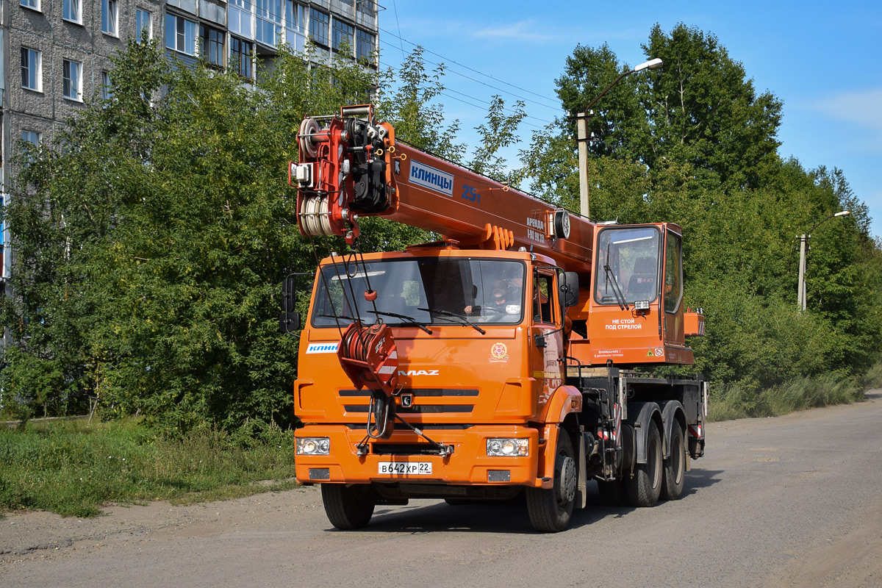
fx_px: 1249
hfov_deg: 38.9
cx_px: 441
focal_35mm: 51
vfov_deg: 26.5
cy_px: 294
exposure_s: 1/1000
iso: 200
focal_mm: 34
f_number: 4.5
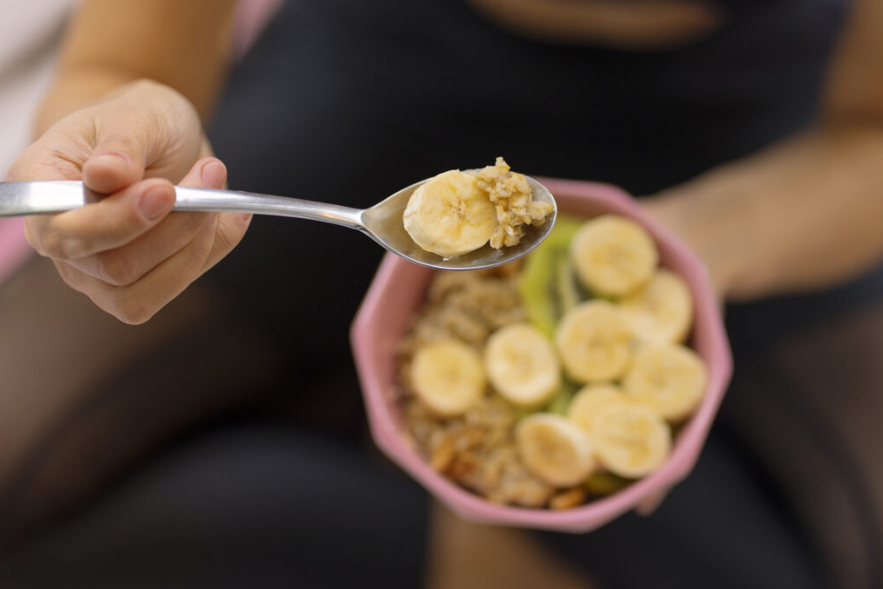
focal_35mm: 86
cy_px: 295
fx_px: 2110
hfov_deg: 23.6
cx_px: 443
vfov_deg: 15.9
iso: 500
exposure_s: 1/320
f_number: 2.5
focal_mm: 85
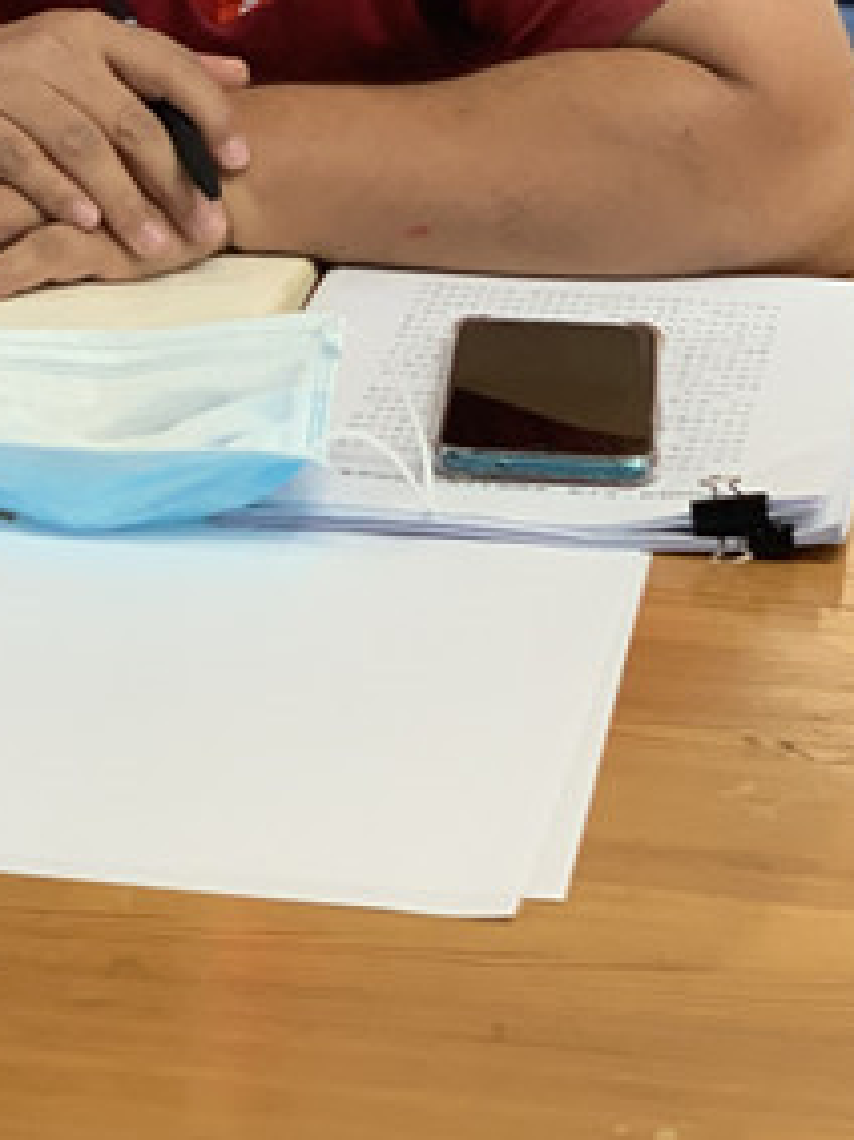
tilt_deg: -11.1
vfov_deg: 13.9
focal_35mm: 138
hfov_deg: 10.6
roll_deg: +1.0
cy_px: -181
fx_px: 4543
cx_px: -52
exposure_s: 1/50
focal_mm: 6
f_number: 2.4
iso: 125
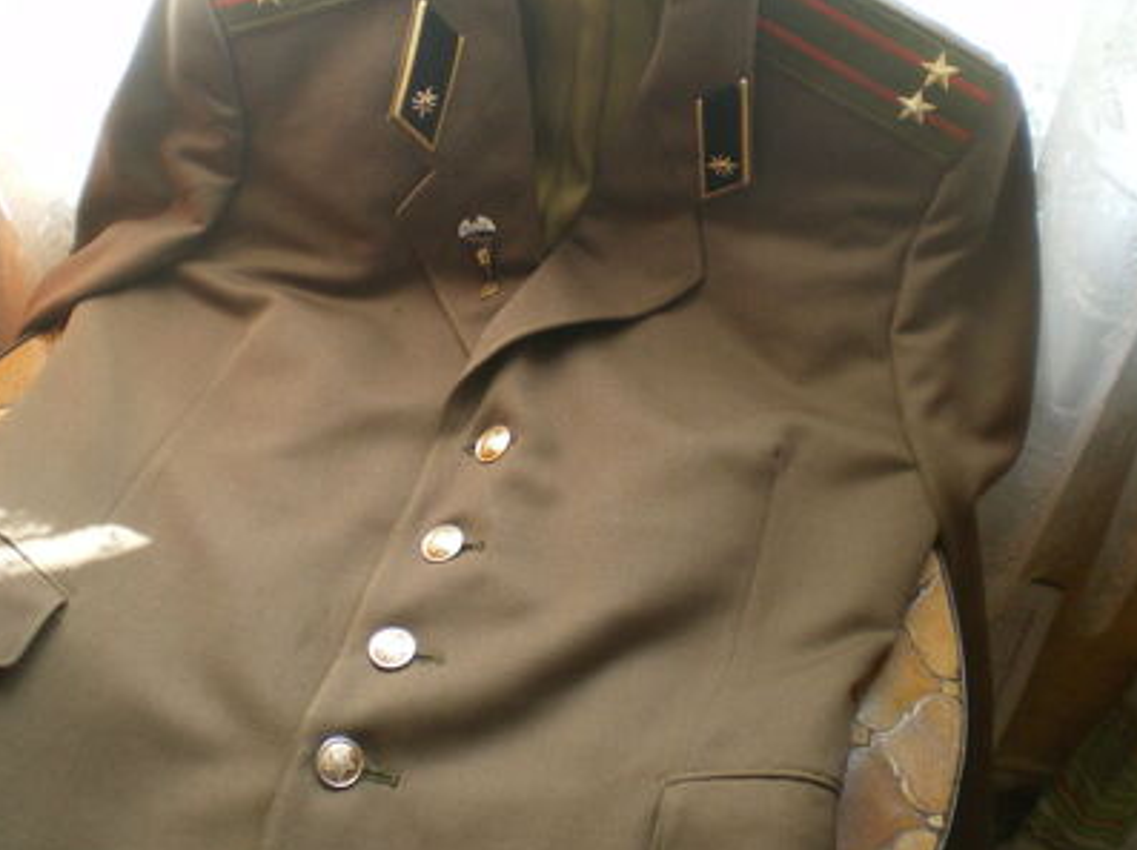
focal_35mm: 46
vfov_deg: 31.4
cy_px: 346
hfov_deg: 41.2
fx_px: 1510
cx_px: 527
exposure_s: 1/50
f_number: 3.1
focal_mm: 6.3
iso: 160
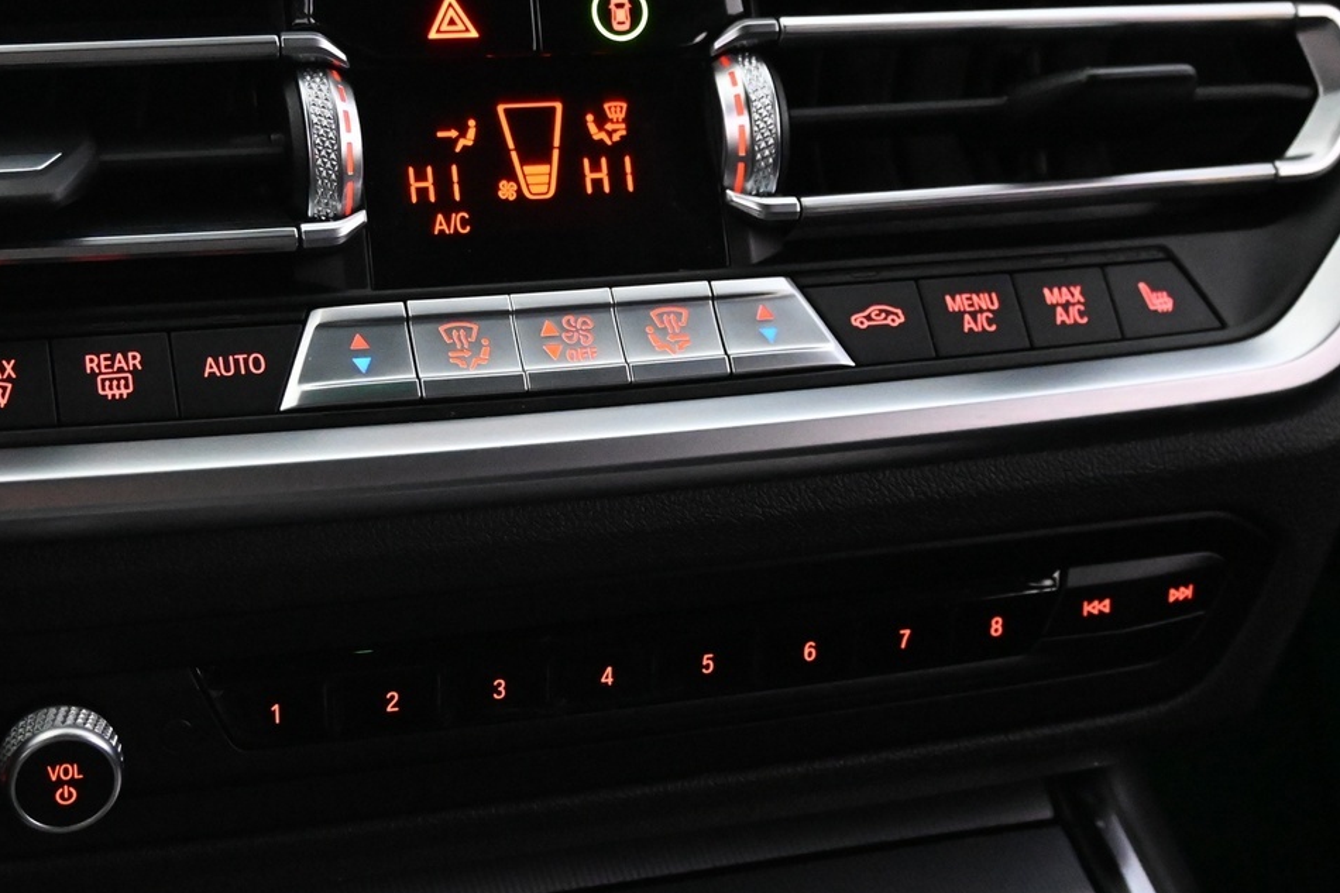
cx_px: 520
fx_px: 2190
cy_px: 389
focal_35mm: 59
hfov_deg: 33.9
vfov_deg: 23.0
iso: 6400
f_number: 4.2
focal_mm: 23
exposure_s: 1/40
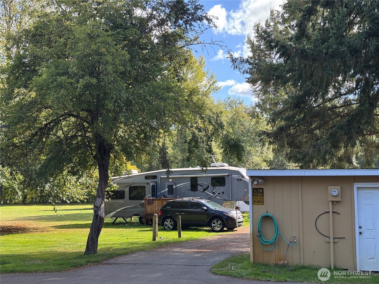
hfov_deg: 39.7
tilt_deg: +4.9
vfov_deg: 30.3
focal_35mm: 48
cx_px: 190
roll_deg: +0.0
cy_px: 142
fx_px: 526
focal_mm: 6.76
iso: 64
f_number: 1.78
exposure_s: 1/527
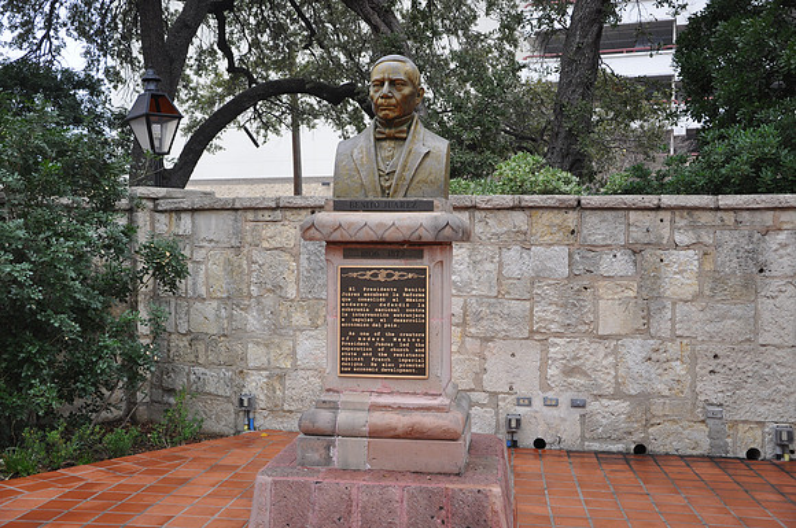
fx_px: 861
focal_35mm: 39
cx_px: 398
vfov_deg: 34.1
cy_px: 264
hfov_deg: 49.6
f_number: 4.5
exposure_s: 1/80
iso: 400
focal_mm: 26
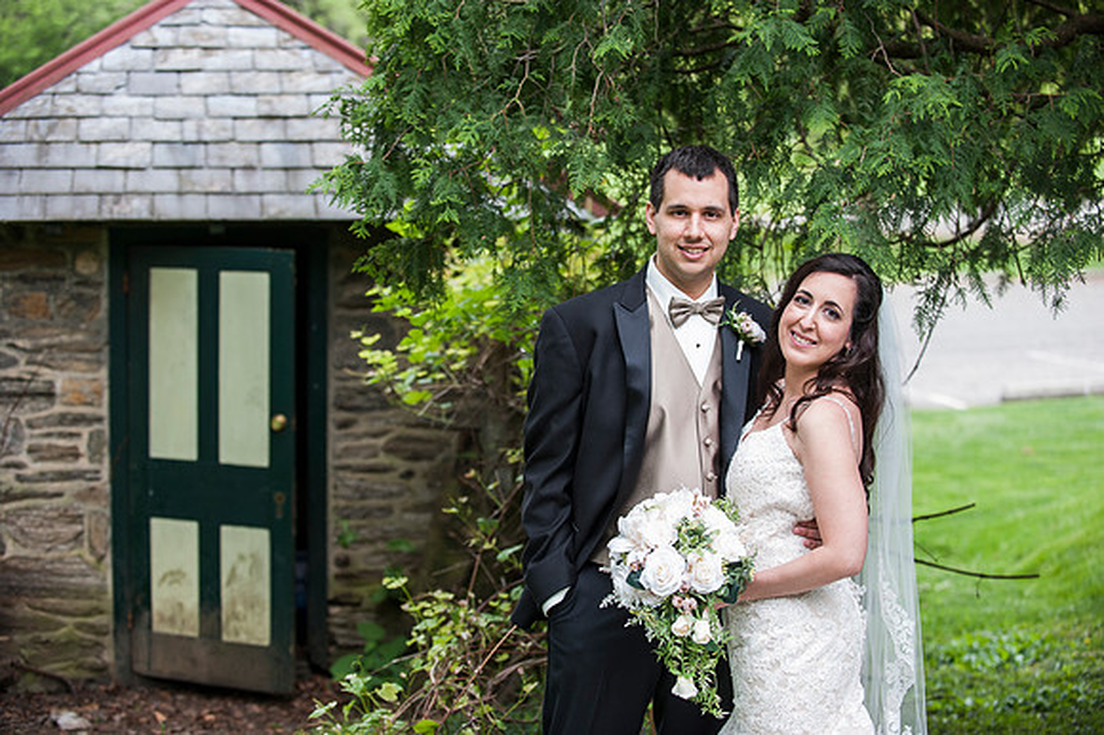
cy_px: 368
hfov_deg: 28.9
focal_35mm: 70
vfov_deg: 19.4
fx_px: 2145
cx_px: 552
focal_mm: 70
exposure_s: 1/1250
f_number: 3.5
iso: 800
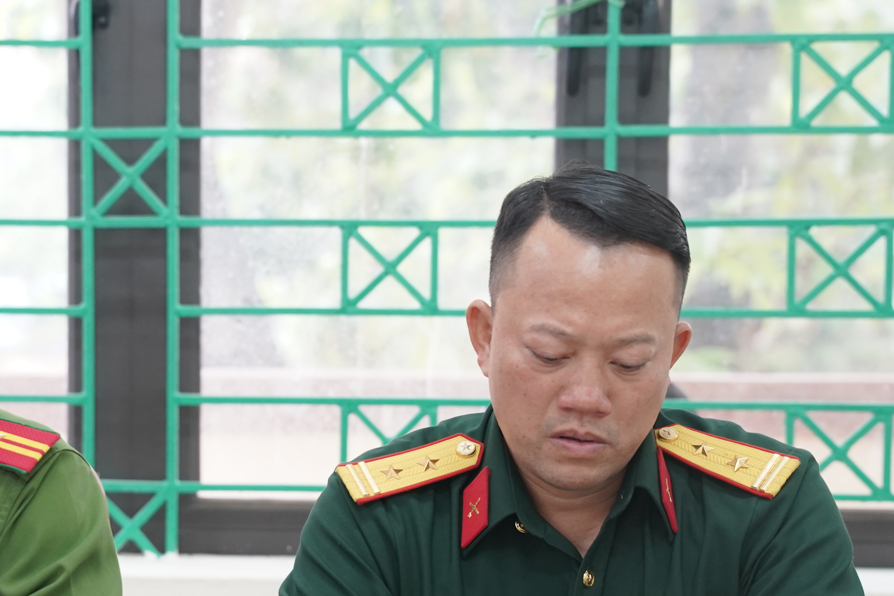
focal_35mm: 143
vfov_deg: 9.6
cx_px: 187
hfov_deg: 14.3
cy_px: 387
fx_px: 3551
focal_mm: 70
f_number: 3.5
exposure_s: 1/100
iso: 1600
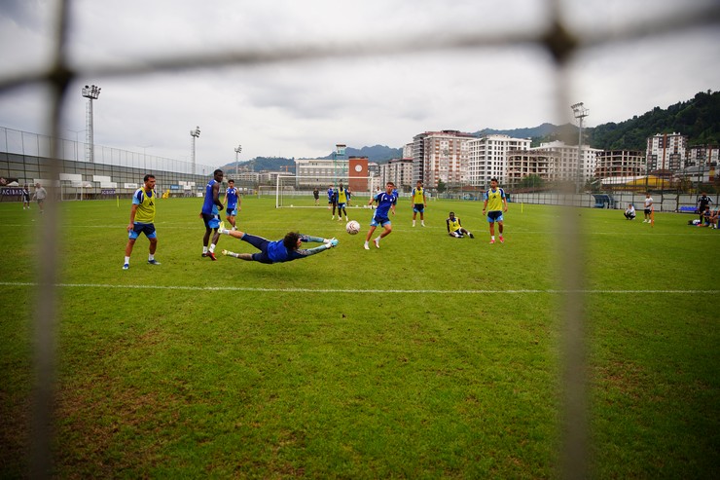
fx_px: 502
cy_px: 240
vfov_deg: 51.1
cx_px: 360
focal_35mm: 25
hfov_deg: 71.3
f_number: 2.8
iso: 200
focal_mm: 25.1
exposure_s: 1/1600
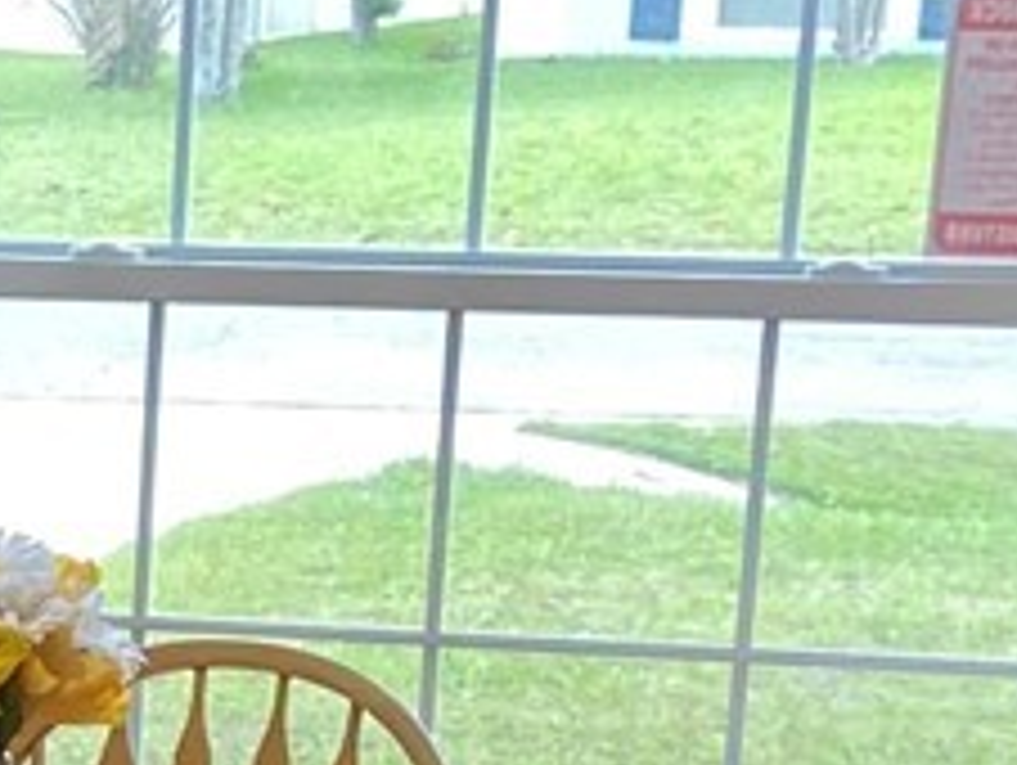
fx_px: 5412
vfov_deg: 7.8
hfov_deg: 10.1
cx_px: -819
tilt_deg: -16.3
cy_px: 1494
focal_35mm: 184
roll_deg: +0.8
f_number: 1.8
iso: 100
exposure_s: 1/120
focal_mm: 4.25
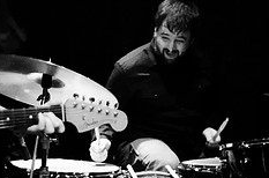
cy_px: 65
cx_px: 14
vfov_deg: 12.1
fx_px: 835
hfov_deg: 17.9
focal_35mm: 112
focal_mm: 30
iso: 2000
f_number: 1.8
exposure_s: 1/200
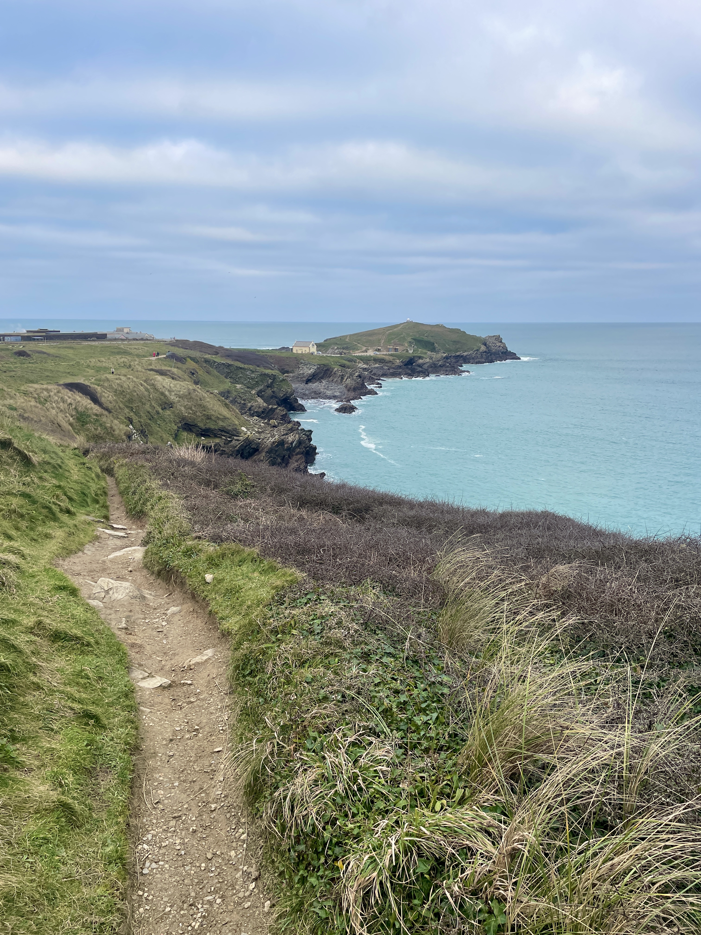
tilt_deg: -11.4
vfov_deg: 67.3
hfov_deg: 53.1
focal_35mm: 26
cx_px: 350
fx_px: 702
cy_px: 468
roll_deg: -0.1
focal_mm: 4.2
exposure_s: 1/361
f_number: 1.6
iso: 32
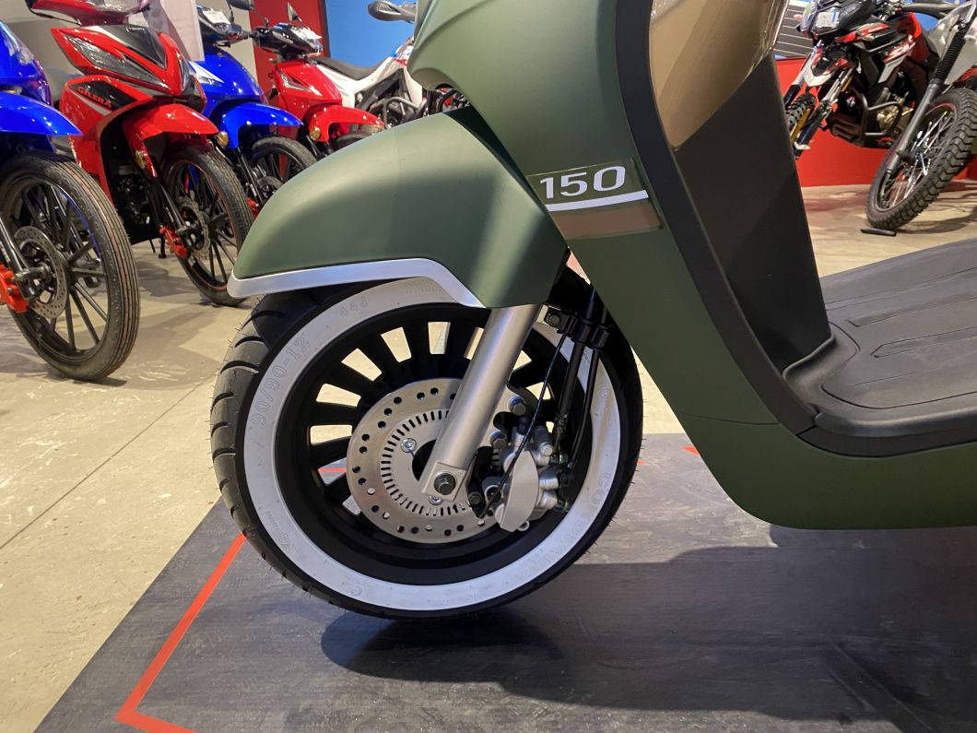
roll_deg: +3.1
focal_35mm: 26
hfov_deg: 67.3
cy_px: 366
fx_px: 734
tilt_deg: -17.5
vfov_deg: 53.1
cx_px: 488
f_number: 1.8
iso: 320
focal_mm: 4.25
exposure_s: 1/50
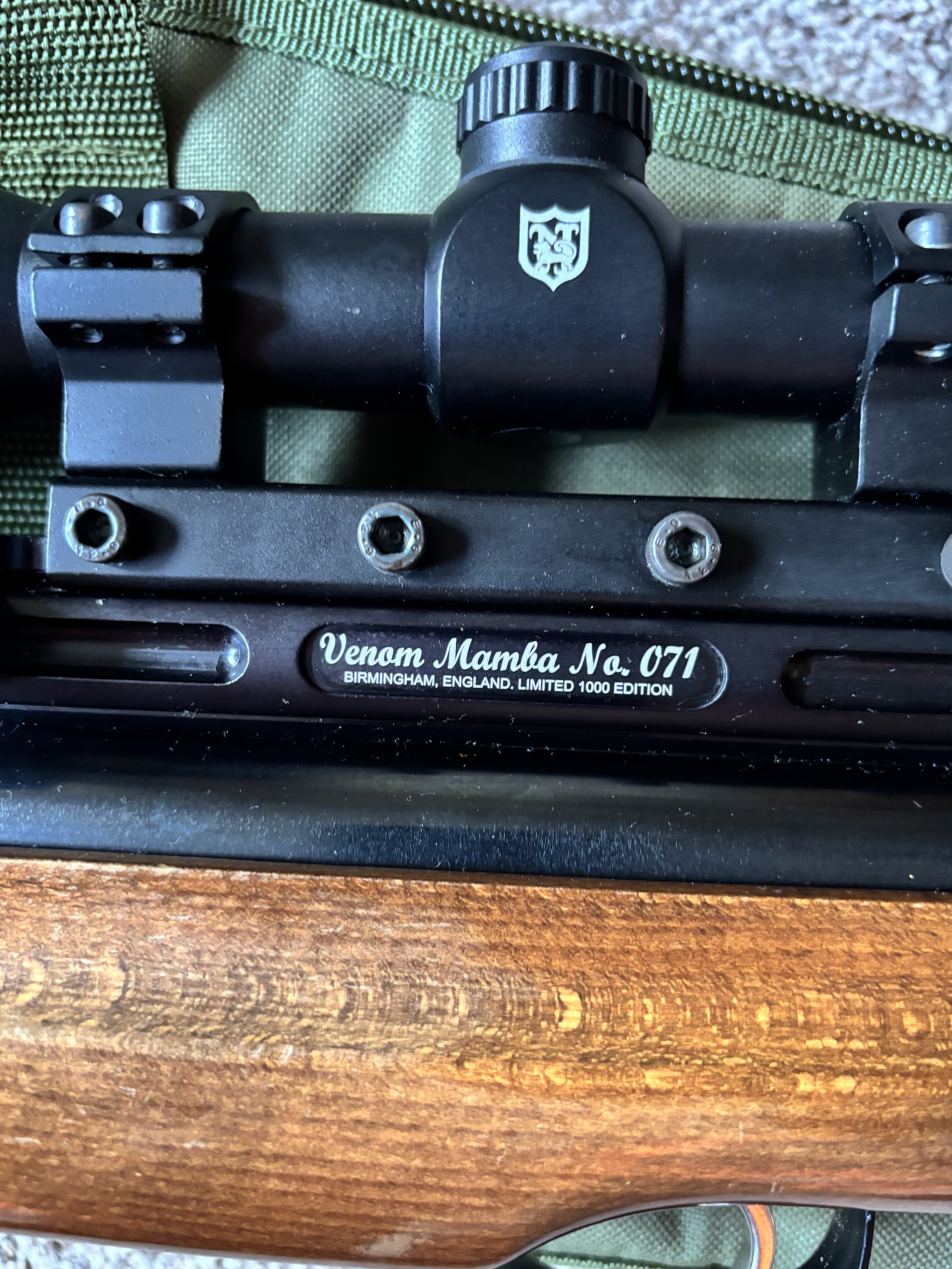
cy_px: 634
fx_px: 953
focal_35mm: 26
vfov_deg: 67.3
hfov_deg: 53.1
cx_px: 476
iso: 640
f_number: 1.6
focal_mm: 5.96
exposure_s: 1/32
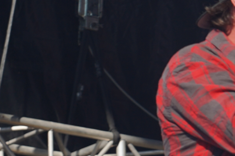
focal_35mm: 522
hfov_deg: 3.9
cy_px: 86
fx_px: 3408
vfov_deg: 2.6
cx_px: 375
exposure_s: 1/400
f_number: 7.1
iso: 100
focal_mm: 105
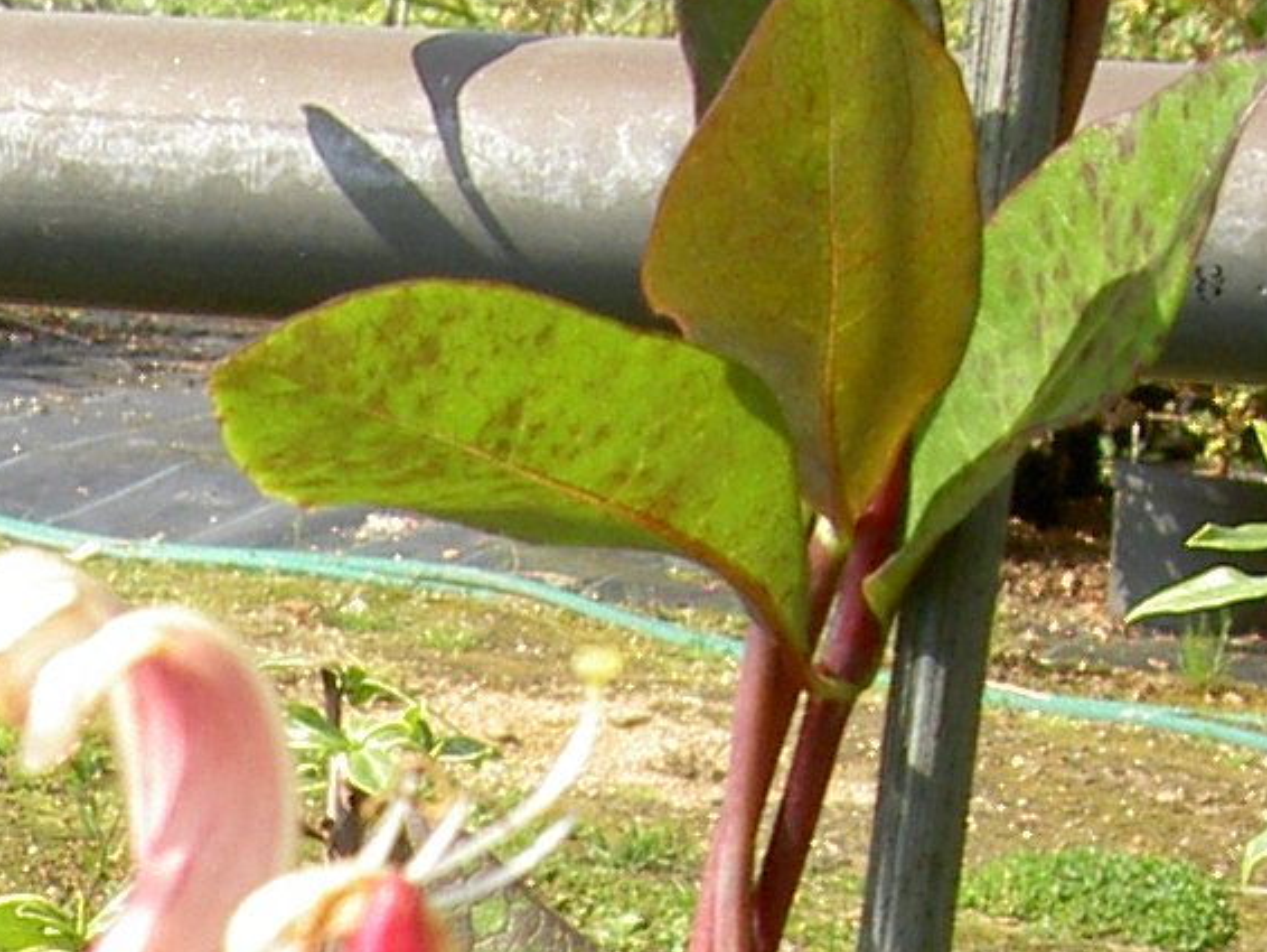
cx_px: -85
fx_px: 6371
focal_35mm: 174
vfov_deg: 8.1
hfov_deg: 11.2
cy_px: 1982
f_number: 4.9
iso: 50
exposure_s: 1/160
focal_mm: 6.3
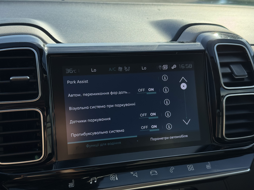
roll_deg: -1.9
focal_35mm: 48
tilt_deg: -18.1
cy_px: 95
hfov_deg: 39.7
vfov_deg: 30.3
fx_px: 352
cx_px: 127
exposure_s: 1/1818
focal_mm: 6.76
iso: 64
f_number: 1.78
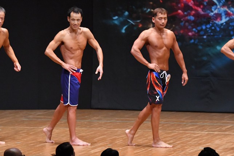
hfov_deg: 6.7
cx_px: 129
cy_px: 73
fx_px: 1995
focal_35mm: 307
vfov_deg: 4.5
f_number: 5.6
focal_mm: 170
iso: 8000
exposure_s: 1/400
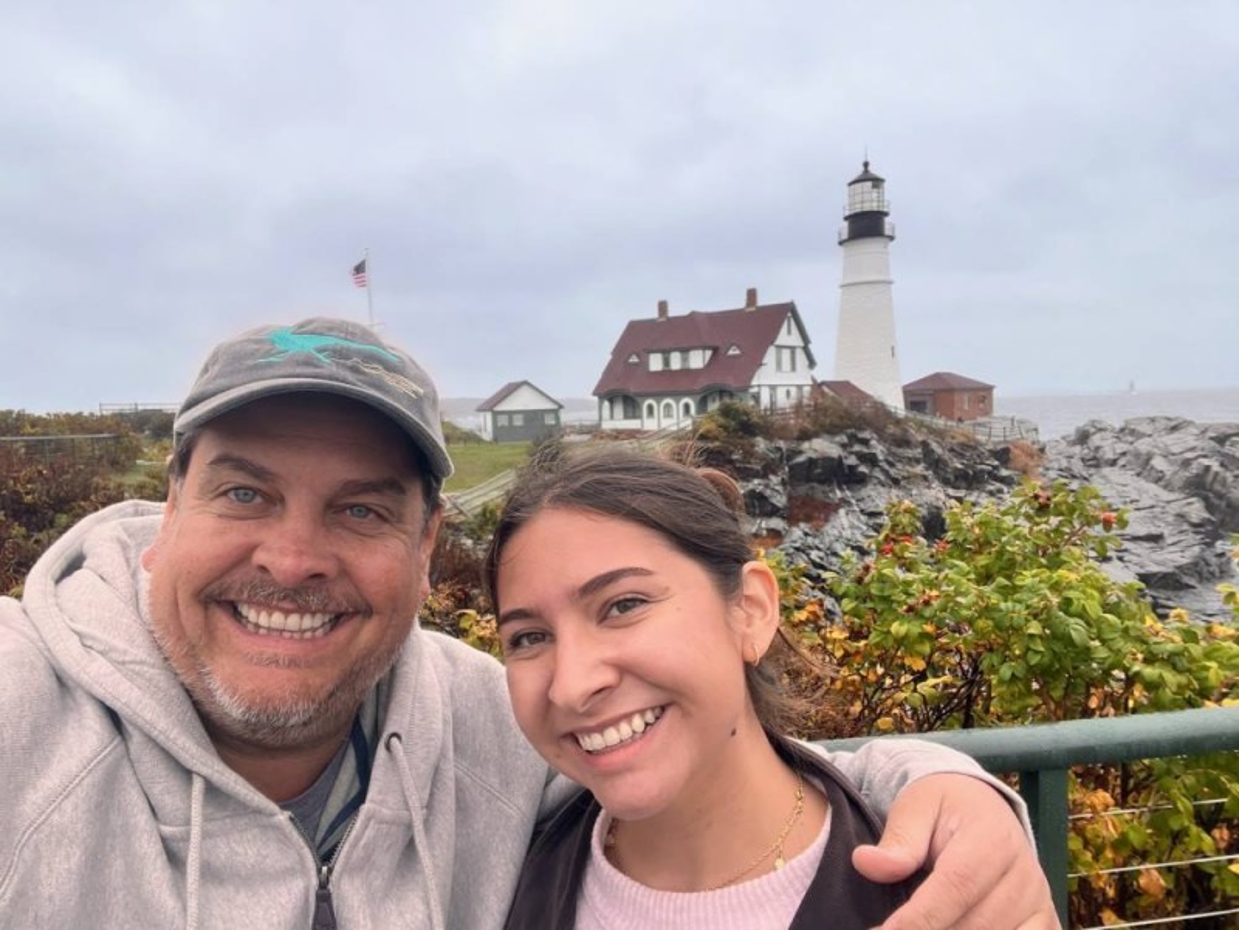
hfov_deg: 73.9
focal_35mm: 23
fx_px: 823
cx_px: 620
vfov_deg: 58.9
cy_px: 465
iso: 32
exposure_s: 1/121
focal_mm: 2.71
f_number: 2.2
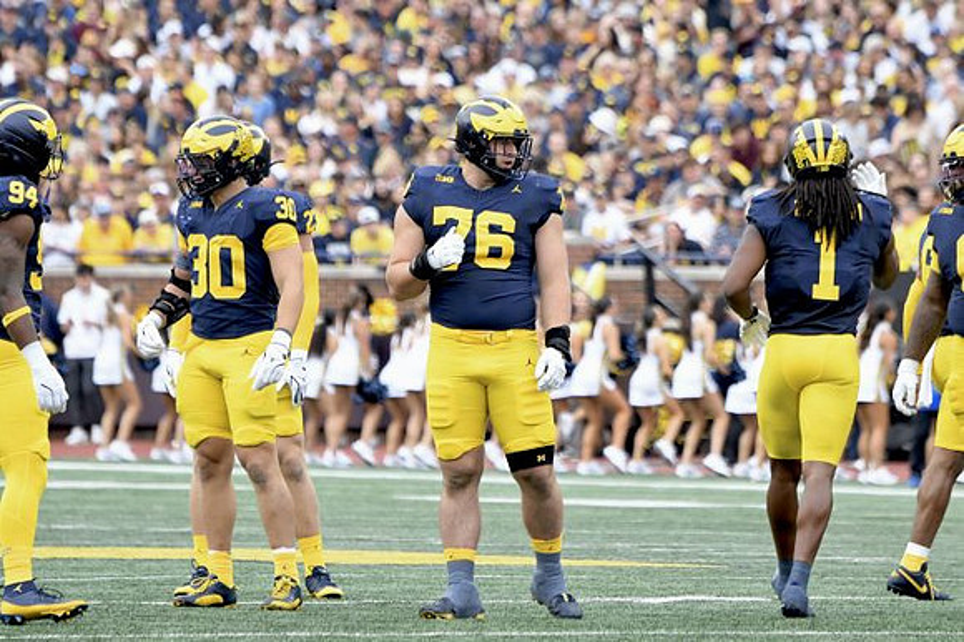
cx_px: 482
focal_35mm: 450
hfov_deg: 4.6
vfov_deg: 3.1
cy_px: 321
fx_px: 12043
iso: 1250
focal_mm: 300
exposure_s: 1/1000
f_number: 5.6
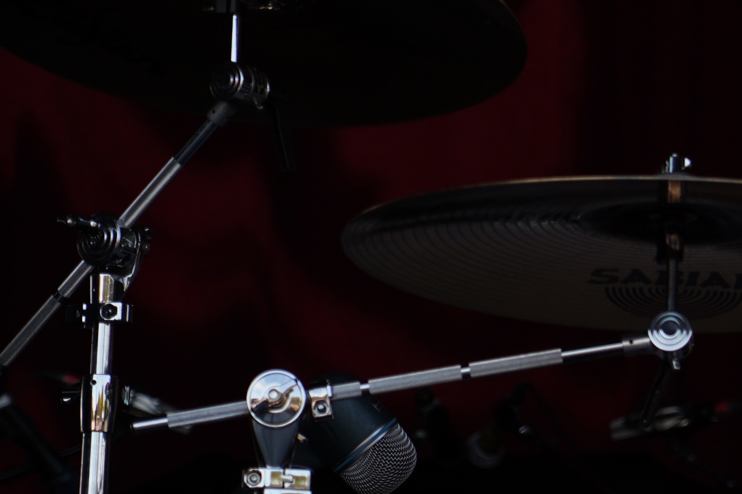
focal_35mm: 354
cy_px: 130
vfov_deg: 3.9
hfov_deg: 5.8
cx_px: 1180
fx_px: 7295
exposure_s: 1/250
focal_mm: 105
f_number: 4.5
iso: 100
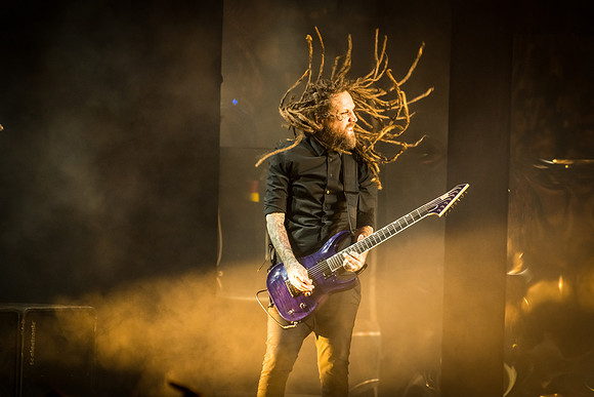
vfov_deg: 2.8
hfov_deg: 4.1
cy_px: 198
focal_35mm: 500
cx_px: 297
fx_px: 8252
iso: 4000
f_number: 5.6
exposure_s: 1/400
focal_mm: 500
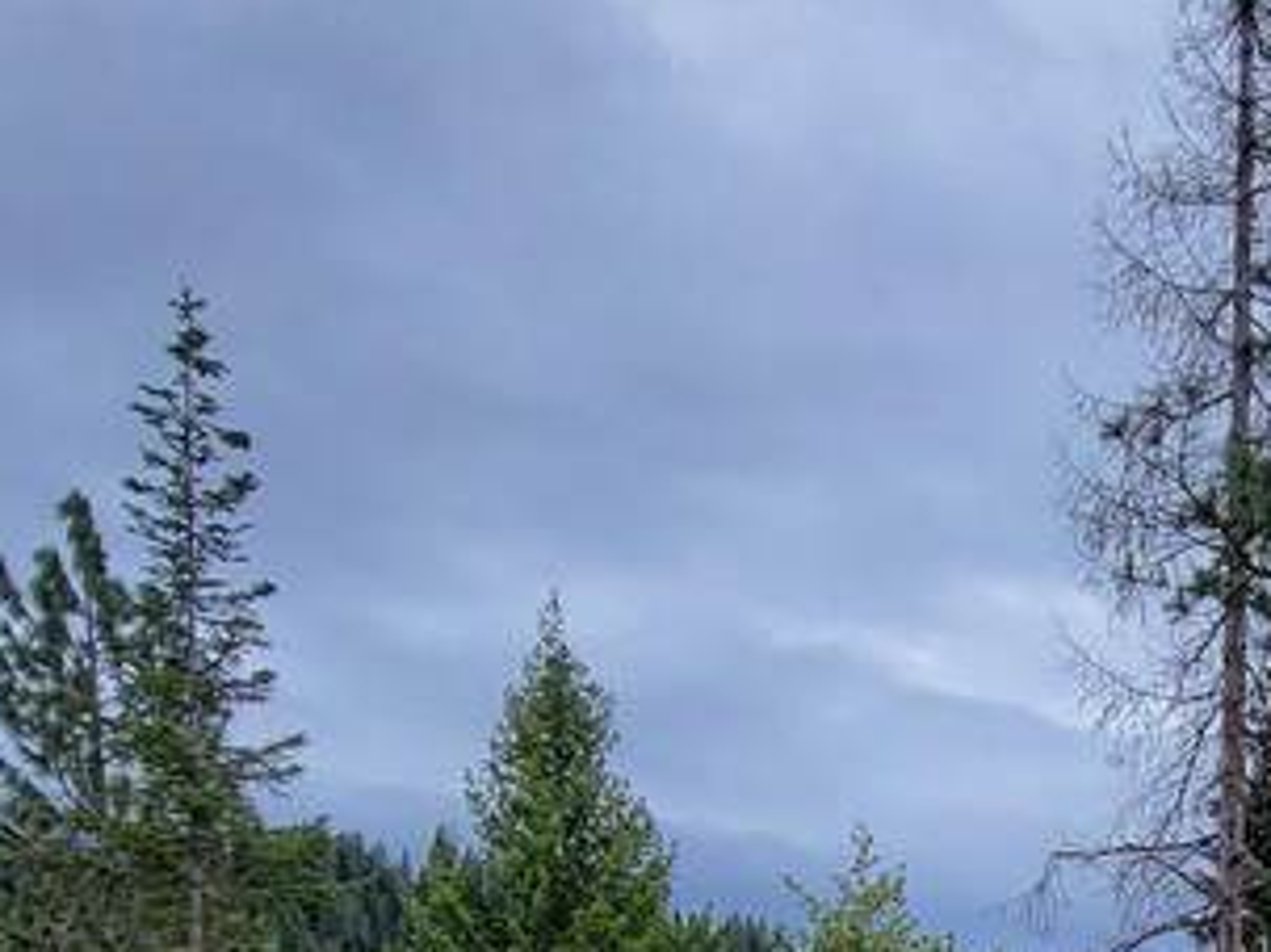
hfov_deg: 29.7
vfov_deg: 21.7
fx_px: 2019
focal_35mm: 55
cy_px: 1468
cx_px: 1544
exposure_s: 1/955
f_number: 2.2
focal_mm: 2.2
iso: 50
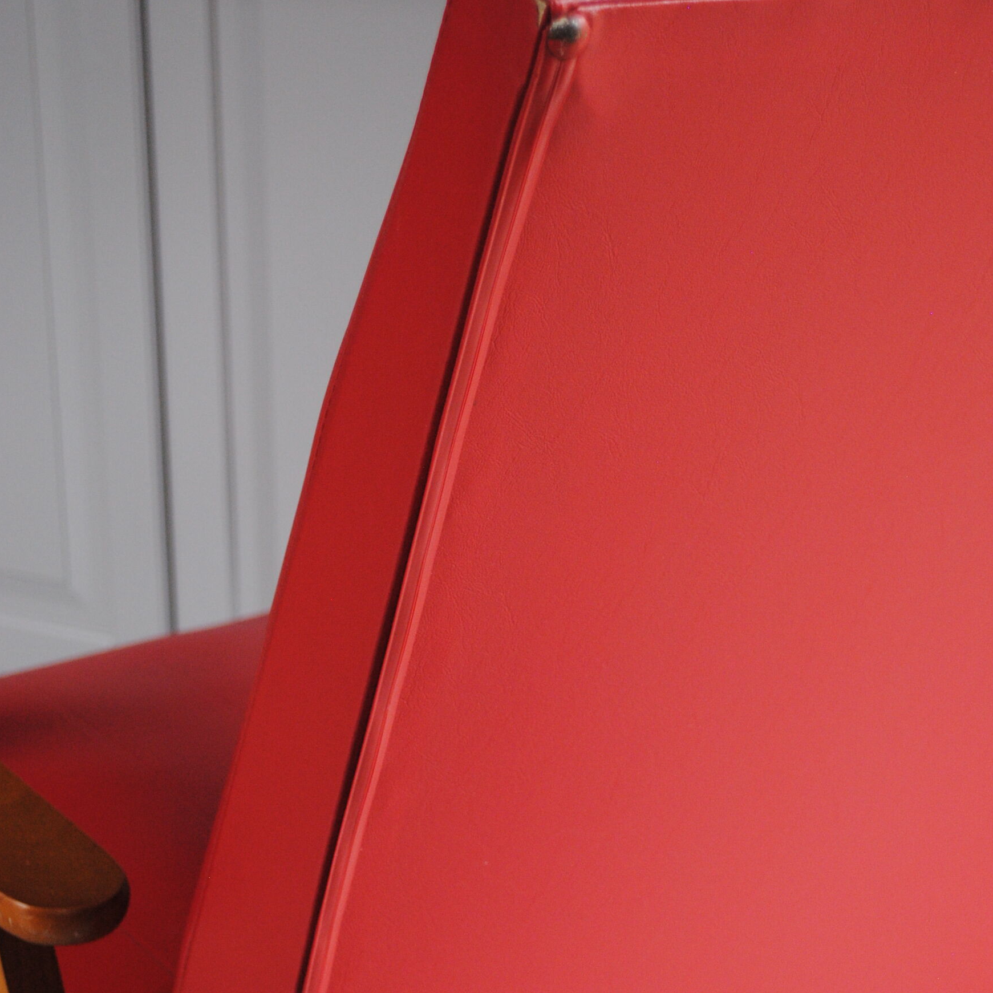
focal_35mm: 68
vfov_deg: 25.1
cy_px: 707
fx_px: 2207
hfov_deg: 25.4
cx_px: 524
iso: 640
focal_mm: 32
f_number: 4.8
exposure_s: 1/30
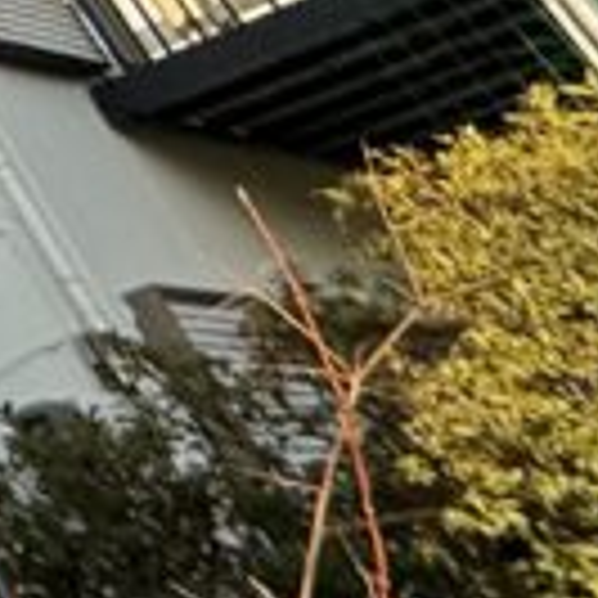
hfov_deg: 10.0
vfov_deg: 17.6
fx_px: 1857
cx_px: -1421
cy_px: -85
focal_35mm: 95
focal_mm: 2.22
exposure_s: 1/361
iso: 64
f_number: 2.2
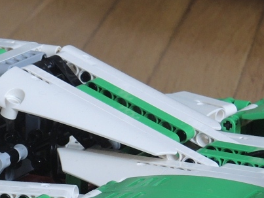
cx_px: -20
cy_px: 144
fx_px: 1817
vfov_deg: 6.2
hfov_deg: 8.3
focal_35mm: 238
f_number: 2.8
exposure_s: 1/40
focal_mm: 11
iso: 200
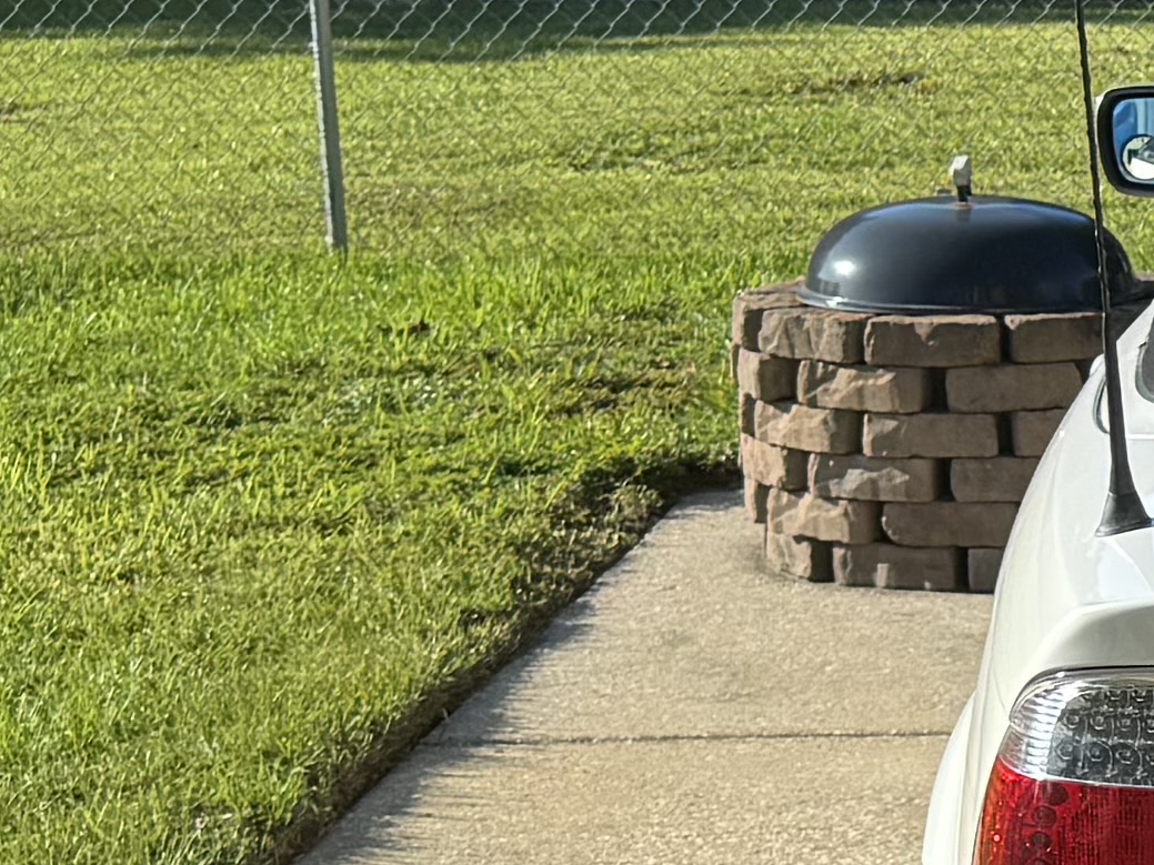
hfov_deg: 13.2
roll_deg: -1.0
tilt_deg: -14.9
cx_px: 2210
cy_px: 831
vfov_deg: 11.1
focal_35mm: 132
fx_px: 4400
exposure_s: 1/2959
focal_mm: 6.76
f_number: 1.78
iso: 80
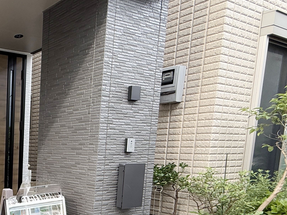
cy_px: 182
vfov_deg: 38.6
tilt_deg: -6.4
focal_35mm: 35
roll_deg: -1.1
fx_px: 290
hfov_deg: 39.9
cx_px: -46
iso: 64
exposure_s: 1/113
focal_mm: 2.22
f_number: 2.2
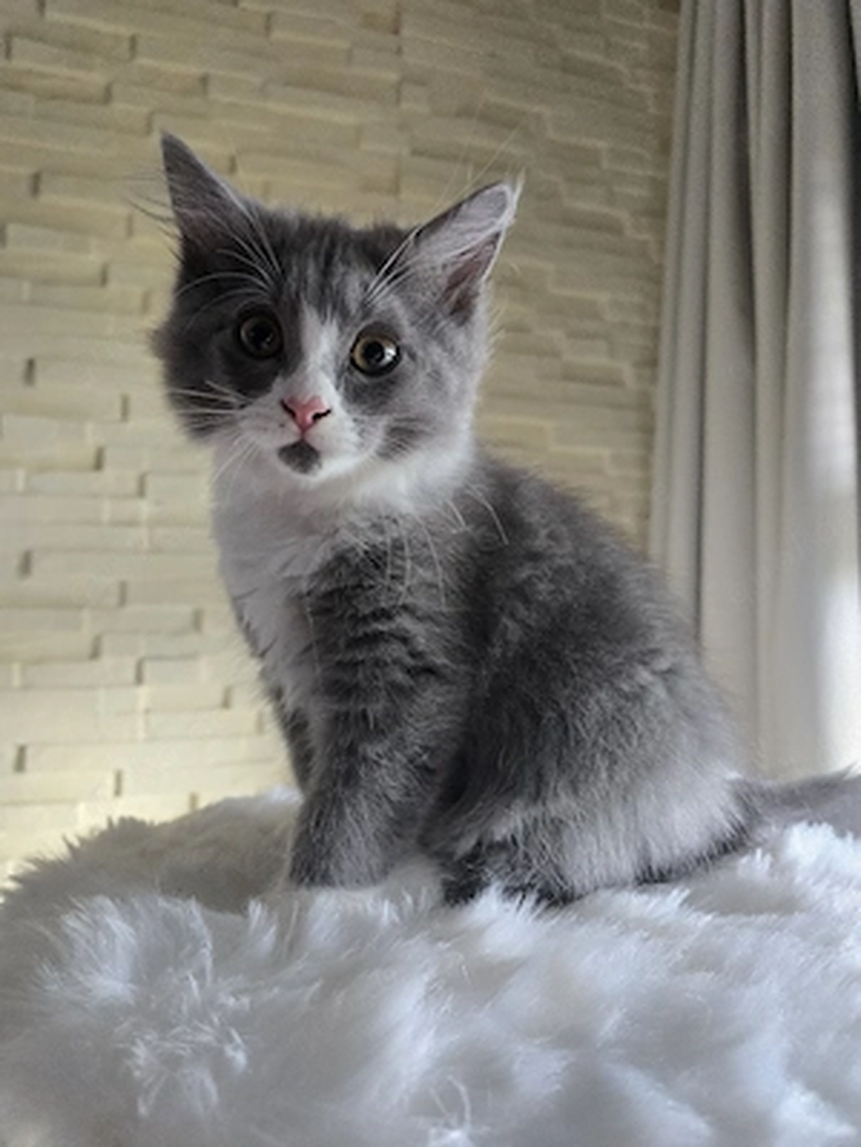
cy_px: 574
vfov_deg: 73.9
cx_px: 430
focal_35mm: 23
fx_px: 763
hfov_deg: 58.9
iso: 500
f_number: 1.7
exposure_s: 1/101
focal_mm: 6.3
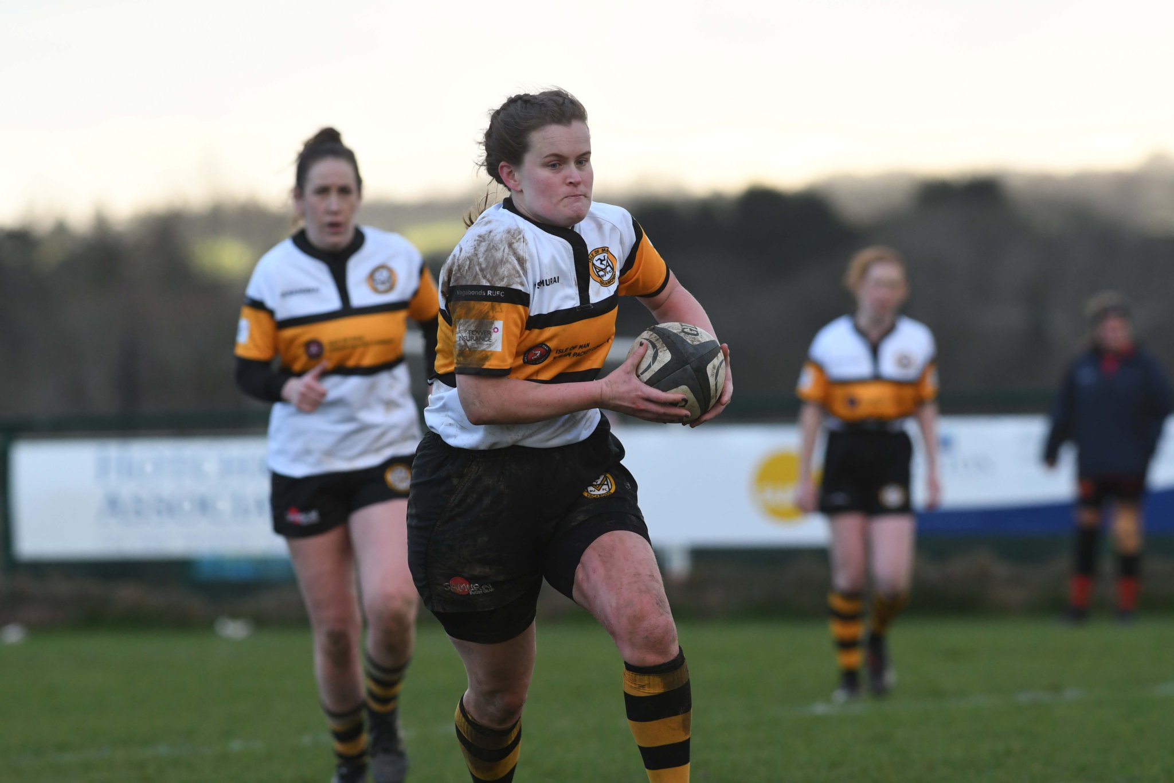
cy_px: 392
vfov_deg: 3.1
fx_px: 14673
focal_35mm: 450
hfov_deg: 4.6
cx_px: 587
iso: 1000
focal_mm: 300
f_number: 6.3
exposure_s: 1/800
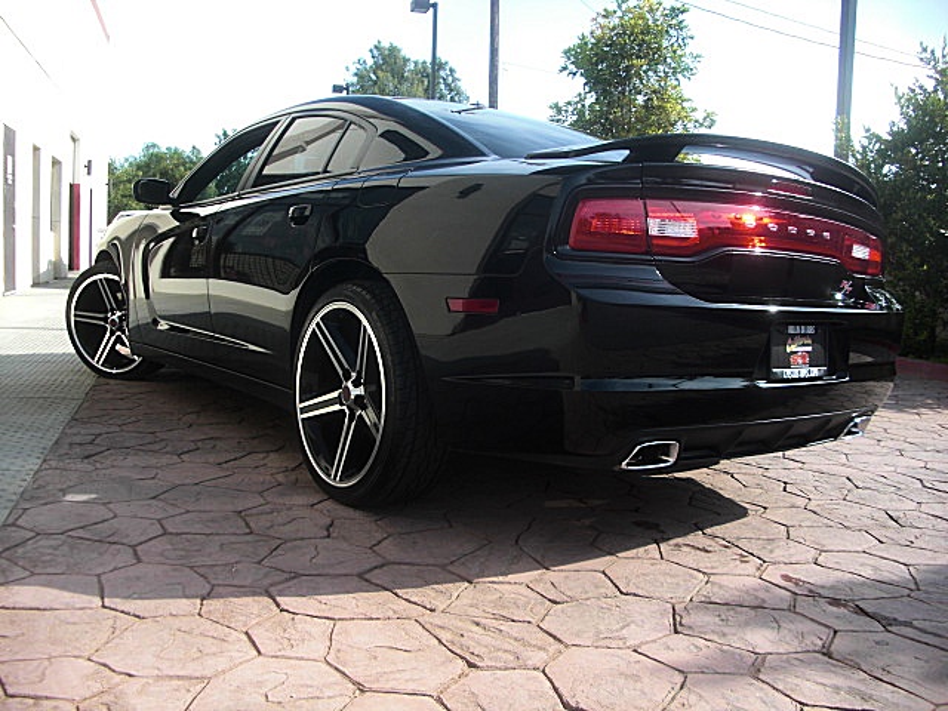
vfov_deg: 39.7
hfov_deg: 51.4
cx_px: 474
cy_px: 356
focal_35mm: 36
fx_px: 986
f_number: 2.8
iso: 50
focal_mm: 6.3
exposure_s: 1/320
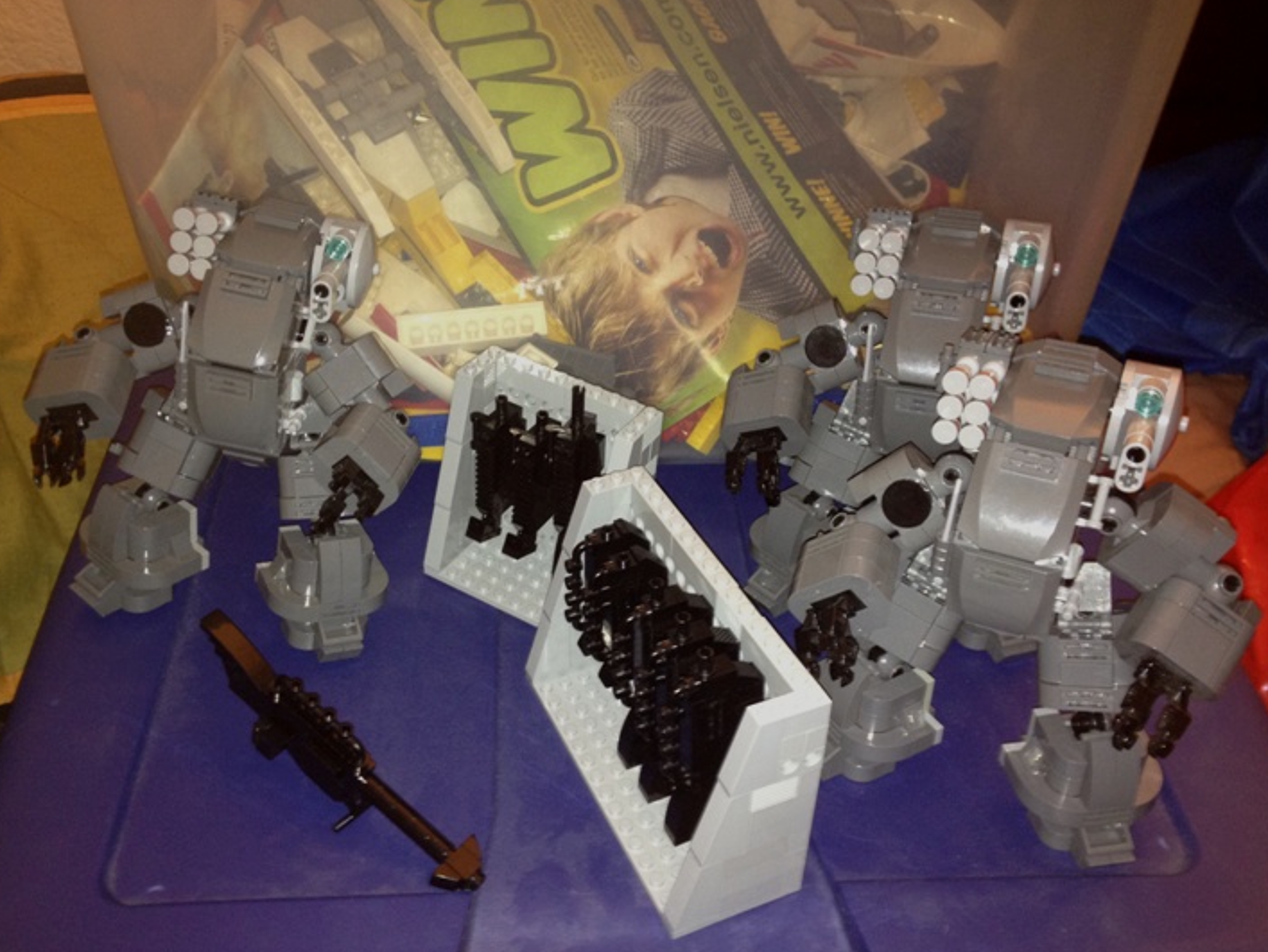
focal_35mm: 38
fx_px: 1393
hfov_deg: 48.9
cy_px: 504
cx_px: 604
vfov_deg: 37.7
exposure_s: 1/16
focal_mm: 4.28
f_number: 2.4
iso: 125
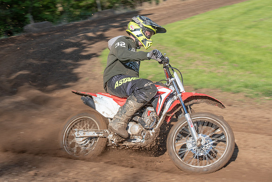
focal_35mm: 81
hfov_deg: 25.0
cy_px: 82
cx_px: 117
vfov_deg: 16.8
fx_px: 613
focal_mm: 70
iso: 200
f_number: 8
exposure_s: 1/250
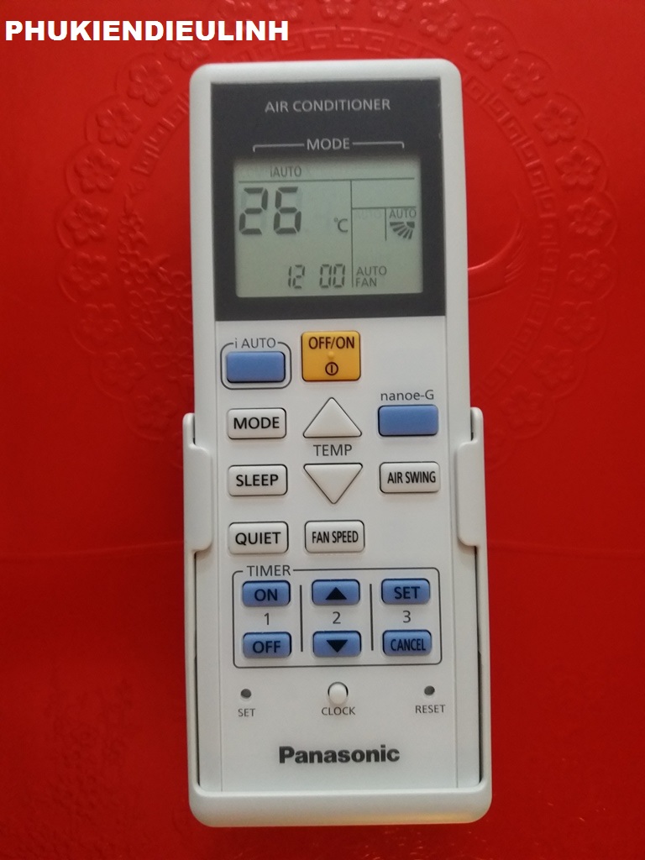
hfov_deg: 51.4
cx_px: 322
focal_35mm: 27
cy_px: 430
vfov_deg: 65.3
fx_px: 671
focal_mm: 3.7
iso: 200
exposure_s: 1/10
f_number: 1.9
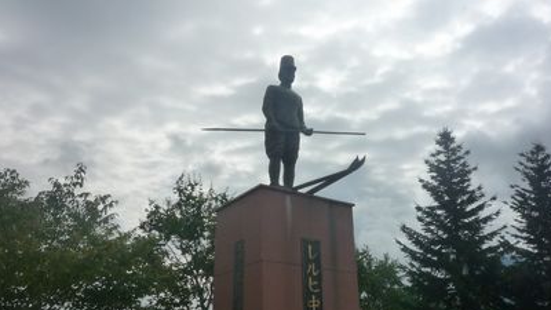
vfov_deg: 30.3
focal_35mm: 39
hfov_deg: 51.6
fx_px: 570
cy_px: 188
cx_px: 276
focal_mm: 4.4
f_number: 7.1
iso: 160
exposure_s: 1/640
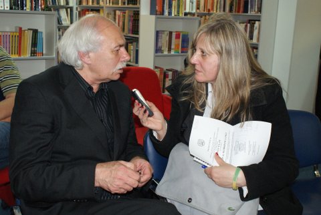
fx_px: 375
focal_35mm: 42
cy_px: 108
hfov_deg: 46.3
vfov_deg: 32.0
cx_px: 160
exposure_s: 1/60
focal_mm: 28
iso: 800
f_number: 5
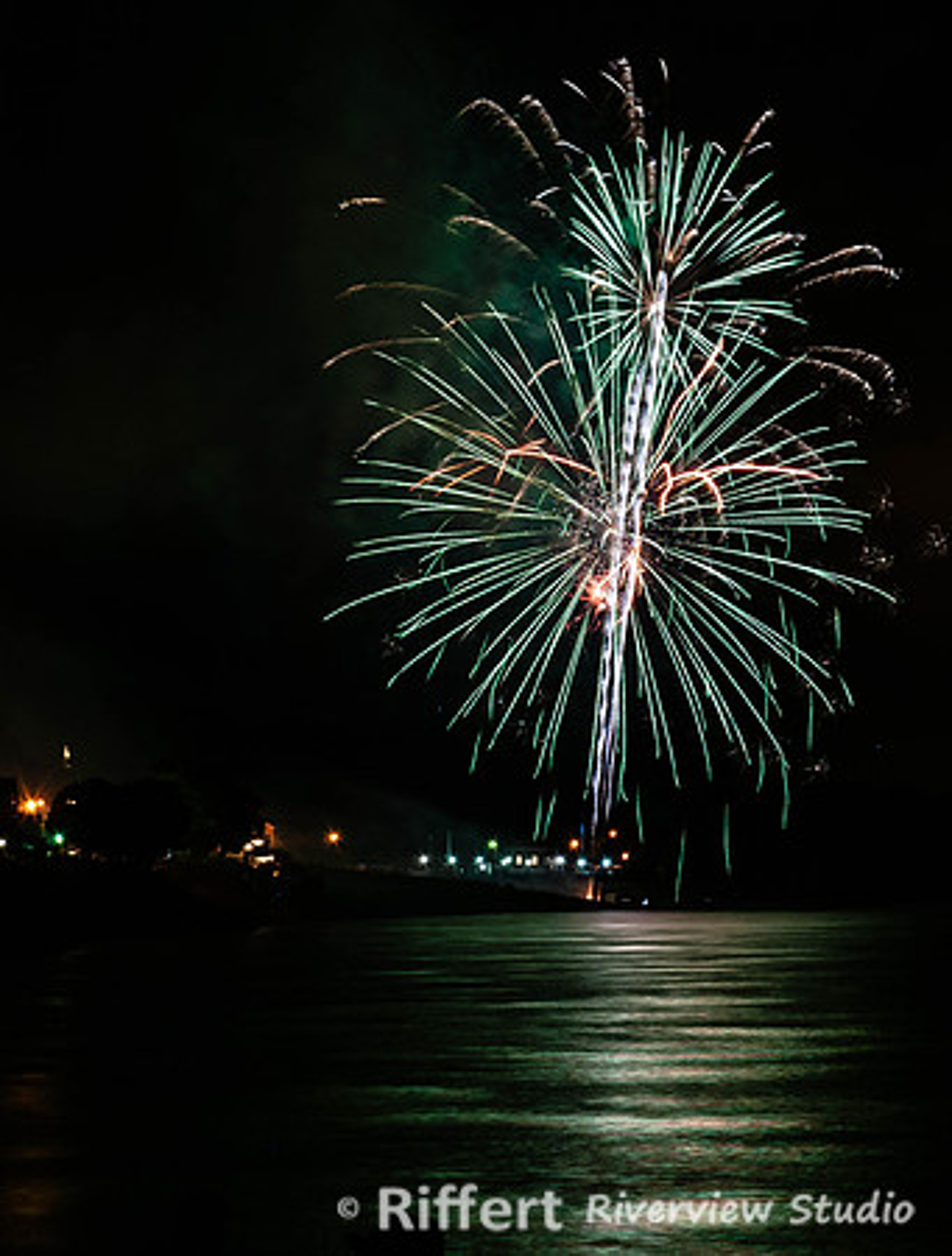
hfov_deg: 8.2
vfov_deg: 10.9
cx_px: 1060
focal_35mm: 180
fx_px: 6556
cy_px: 539
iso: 100
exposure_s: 12
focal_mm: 70
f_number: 13
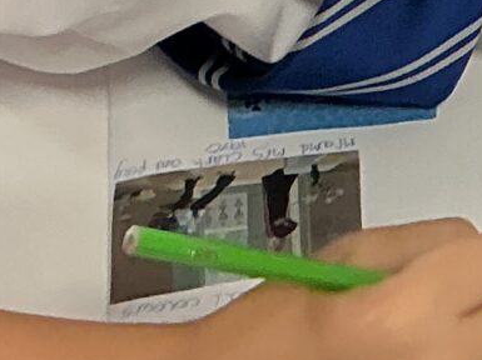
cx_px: 1158
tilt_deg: -38.5
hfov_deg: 9.2
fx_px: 2685
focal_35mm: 193
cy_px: -165
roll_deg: -9.7
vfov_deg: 7.6
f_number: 1.8
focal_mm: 3
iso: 50
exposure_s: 1/60
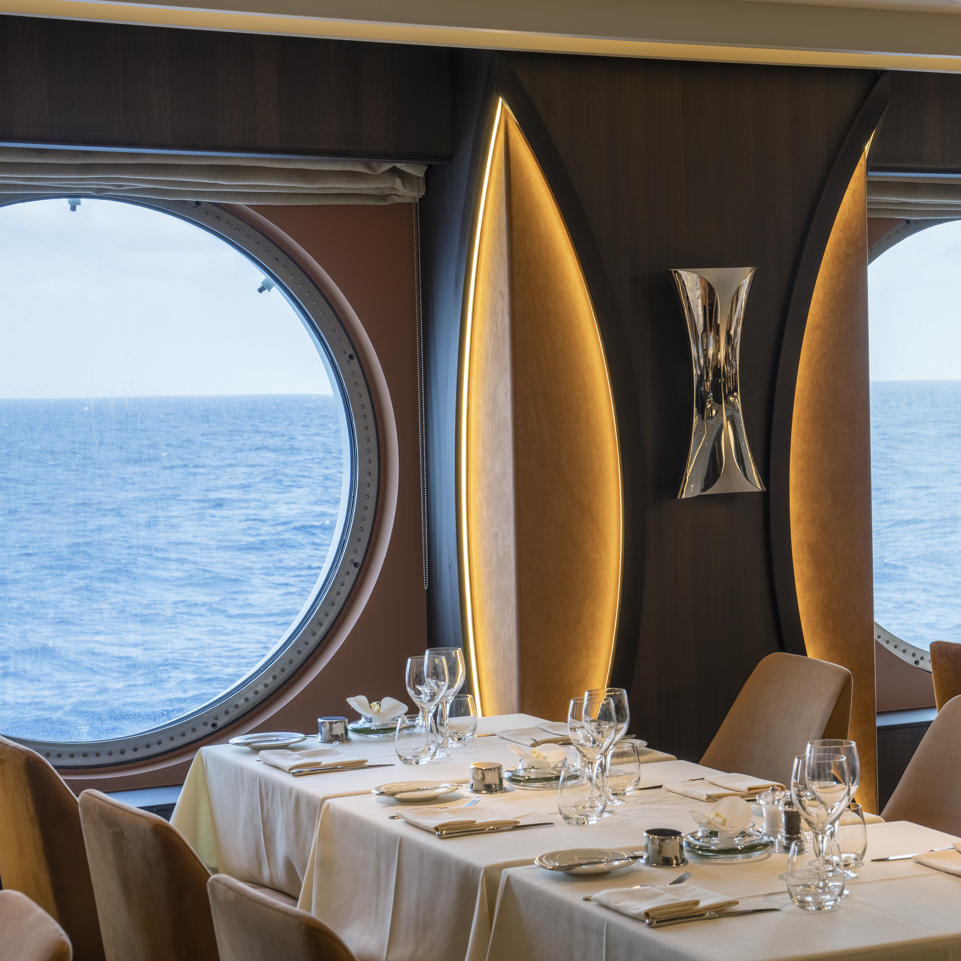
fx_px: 2418
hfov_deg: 22.2
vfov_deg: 22.5
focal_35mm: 77
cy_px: 475
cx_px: 745
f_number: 9
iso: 400
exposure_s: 1/250
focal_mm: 57
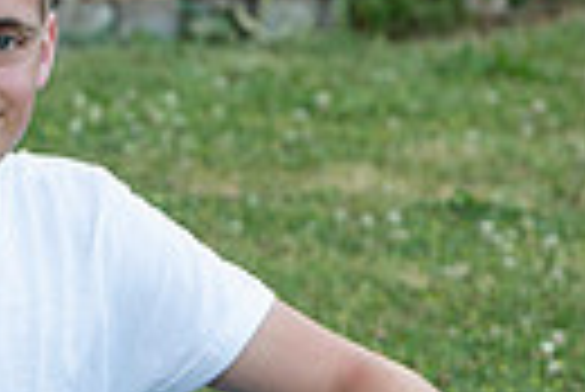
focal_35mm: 600
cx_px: -616
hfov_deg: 3.4
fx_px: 9761
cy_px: 372
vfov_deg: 2.3
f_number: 5
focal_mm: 135
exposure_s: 1/125
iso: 200
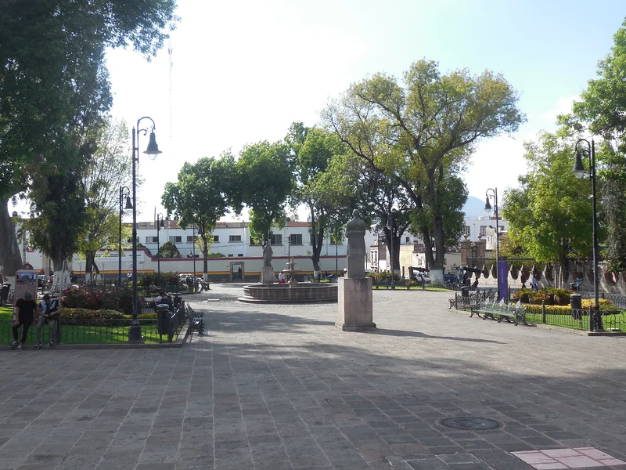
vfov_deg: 37.7
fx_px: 687
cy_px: 235
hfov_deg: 49.0
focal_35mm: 38
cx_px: 313
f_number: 4.2
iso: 125
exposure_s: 1/400
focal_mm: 6.8
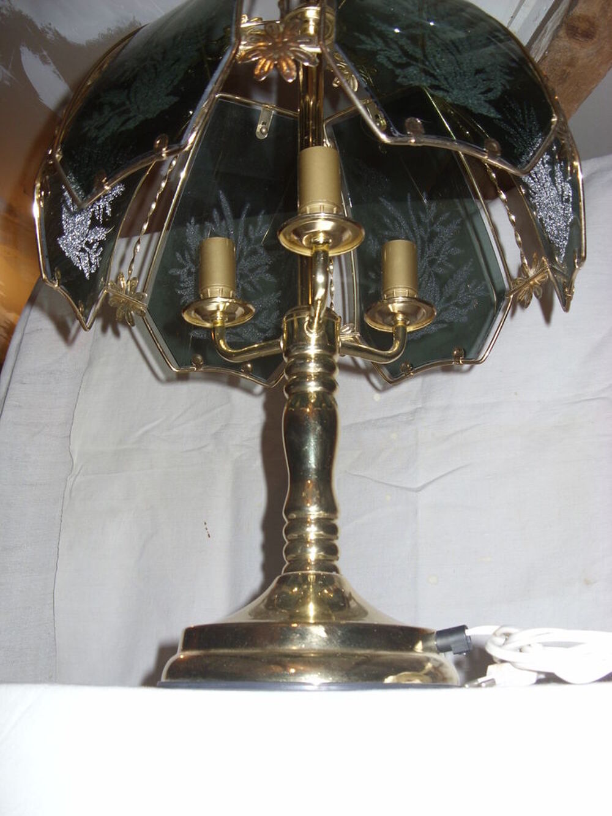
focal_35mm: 38
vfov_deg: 49.0
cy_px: 408
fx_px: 896
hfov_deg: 37.7
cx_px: 306
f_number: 2.8
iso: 50
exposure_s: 1/30
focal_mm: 6.3
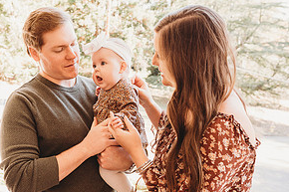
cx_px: 79
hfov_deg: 40.2
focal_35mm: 48
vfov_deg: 27.9
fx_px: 385
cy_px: 122
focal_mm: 24
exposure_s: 1/125
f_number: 4.5
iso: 400
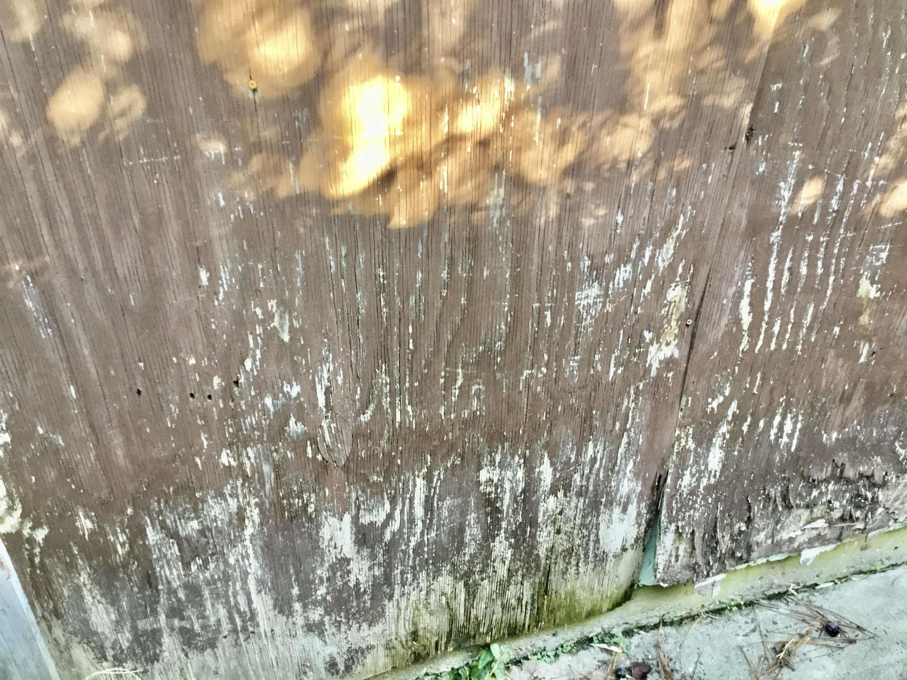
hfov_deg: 58.4
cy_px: 340
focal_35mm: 31
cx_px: 454
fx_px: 812
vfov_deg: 45.4
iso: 80
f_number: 2.4
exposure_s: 1/30
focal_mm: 3.3
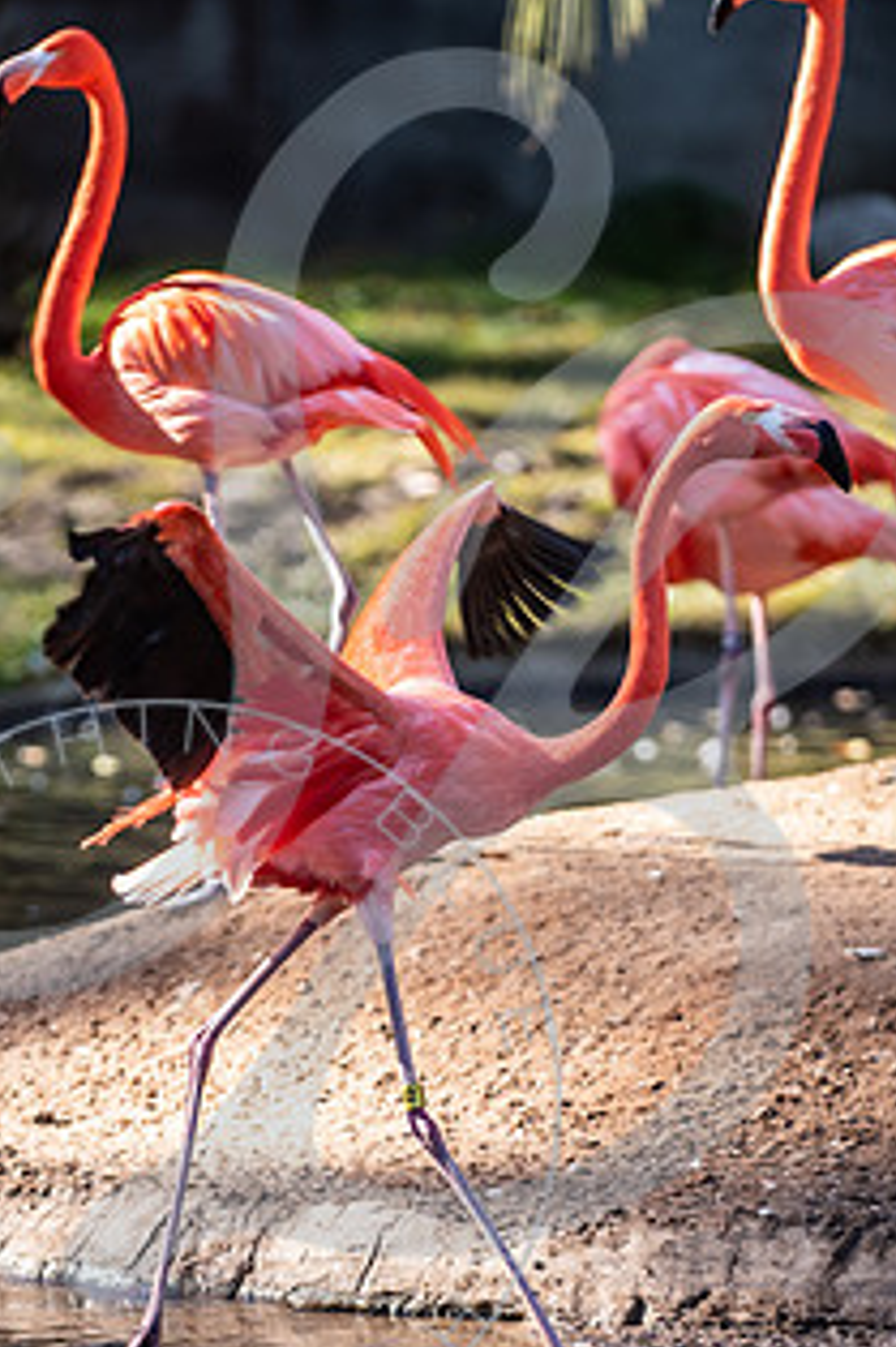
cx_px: 356
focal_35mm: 215
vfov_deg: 9.6
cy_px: 772
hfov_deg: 6.4
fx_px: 8035
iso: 200
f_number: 2.8
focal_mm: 150
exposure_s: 1/400
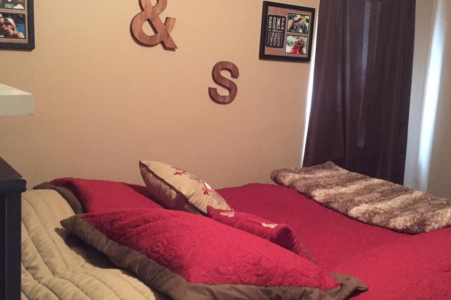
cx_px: 245
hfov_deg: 46.4
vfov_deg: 31.9
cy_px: 143
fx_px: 526
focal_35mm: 42
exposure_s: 1/15
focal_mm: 4.15
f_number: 2.2
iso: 400
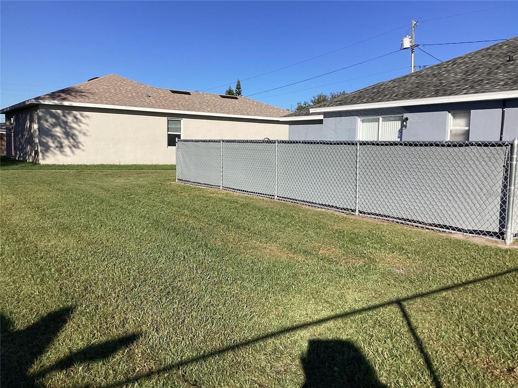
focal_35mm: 31
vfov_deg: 45.4
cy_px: 194
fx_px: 464
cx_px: 259
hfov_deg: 58.4
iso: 25
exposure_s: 1/1631
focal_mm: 3.3
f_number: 2.4
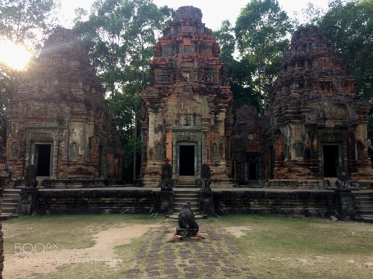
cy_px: 140
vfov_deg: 48.2
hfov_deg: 61.7
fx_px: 312
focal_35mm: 29
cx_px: 186
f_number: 2.2
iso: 32
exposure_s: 1/193
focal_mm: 4.15
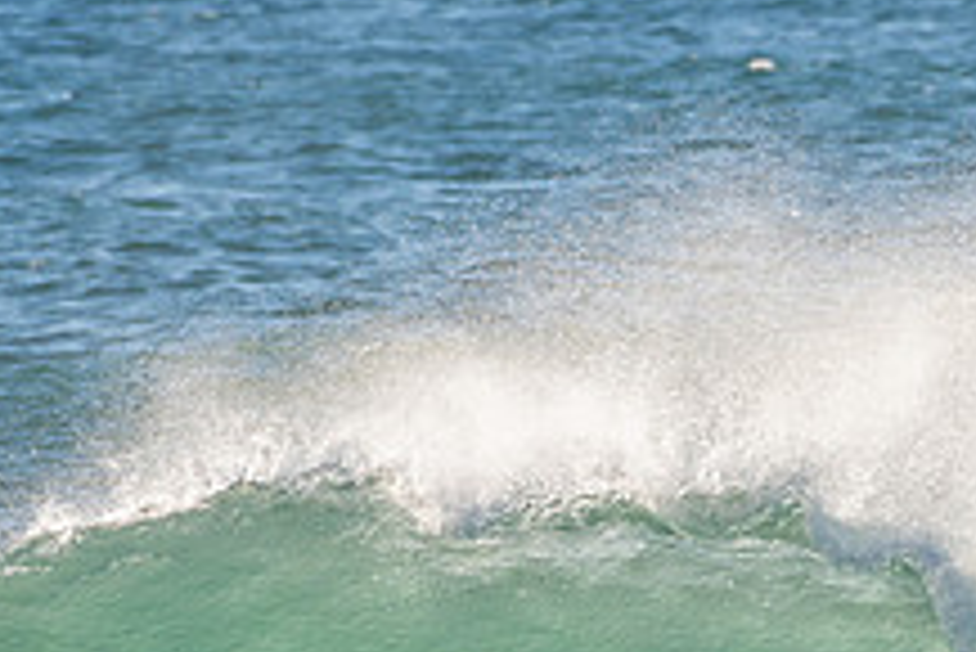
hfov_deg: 1.3
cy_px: 796
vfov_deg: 0.8
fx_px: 44355
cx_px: 958
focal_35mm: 1635
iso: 64
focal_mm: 500
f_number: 8
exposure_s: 1/320
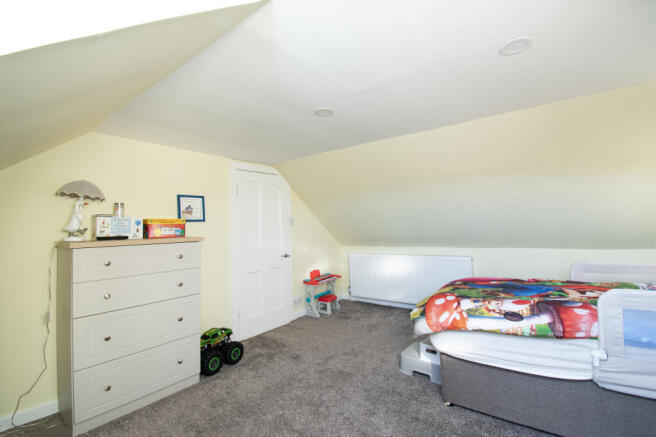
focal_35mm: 15
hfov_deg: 100.4
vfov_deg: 77.3
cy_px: 218
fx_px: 273
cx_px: 328
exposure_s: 1/5
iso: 320
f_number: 9
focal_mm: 10
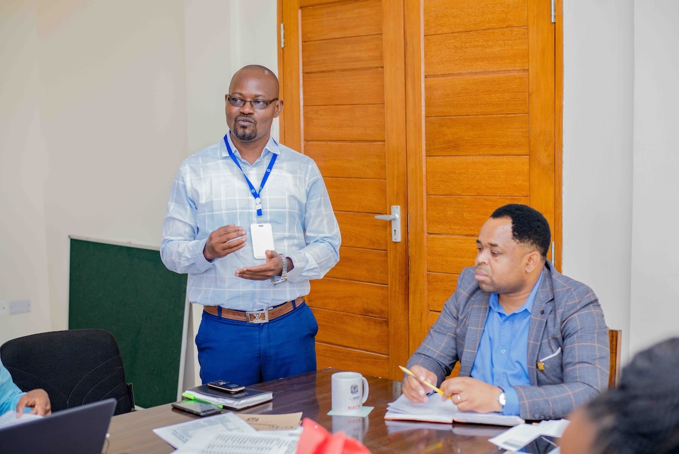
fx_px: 943
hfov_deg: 39.6
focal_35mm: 50
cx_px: 340
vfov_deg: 27.0
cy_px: 227
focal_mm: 50
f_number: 3.2
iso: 320
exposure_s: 1/125
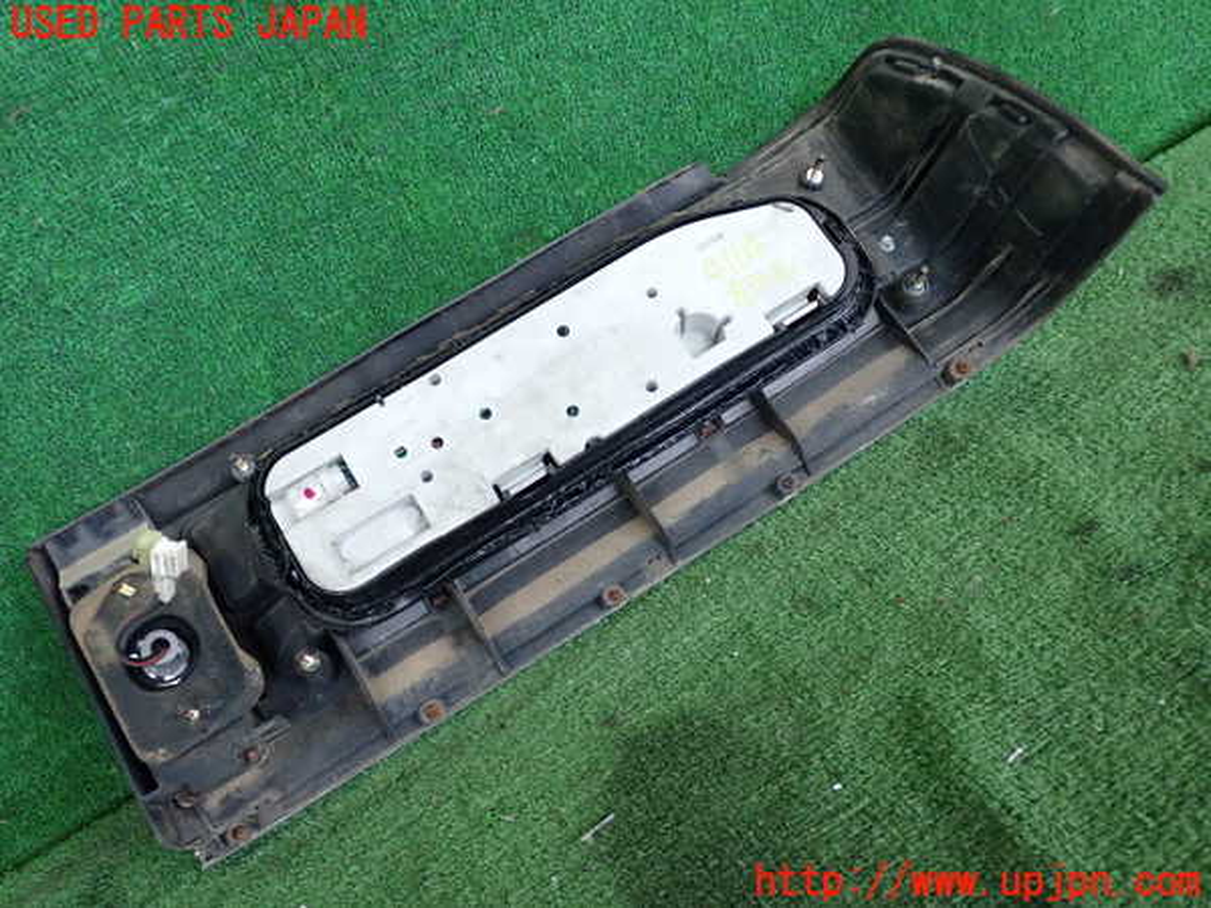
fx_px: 1259
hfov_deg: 51.4
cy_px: 454
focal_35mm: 36
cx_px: 606
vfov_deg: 39.7
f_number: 2.5
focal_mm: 6.37
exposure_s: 1/125
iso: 640
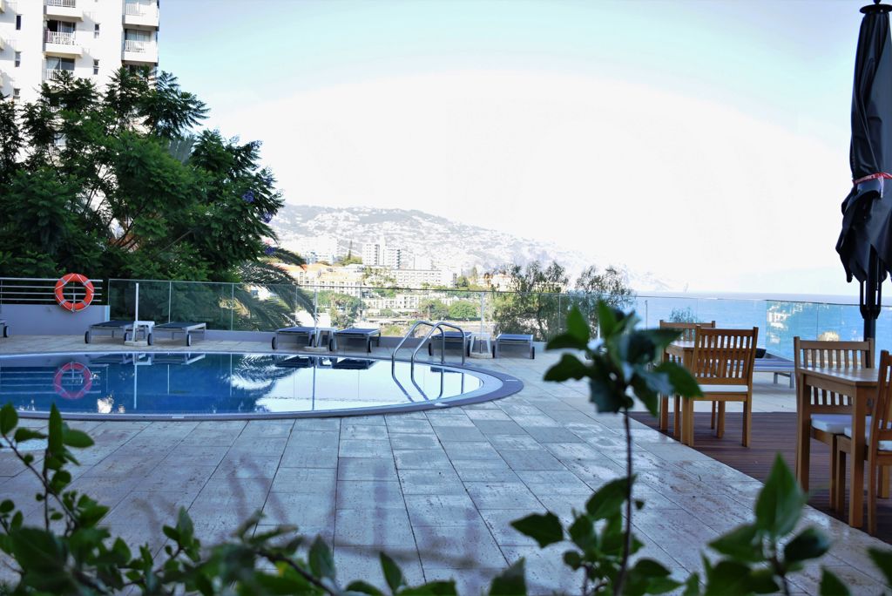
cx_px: 446
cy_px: 298
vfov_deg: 33.1
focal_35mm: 40
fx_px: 1004
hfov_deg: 47.9
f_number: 4.5
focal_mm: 27
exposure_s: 1/320
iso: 200
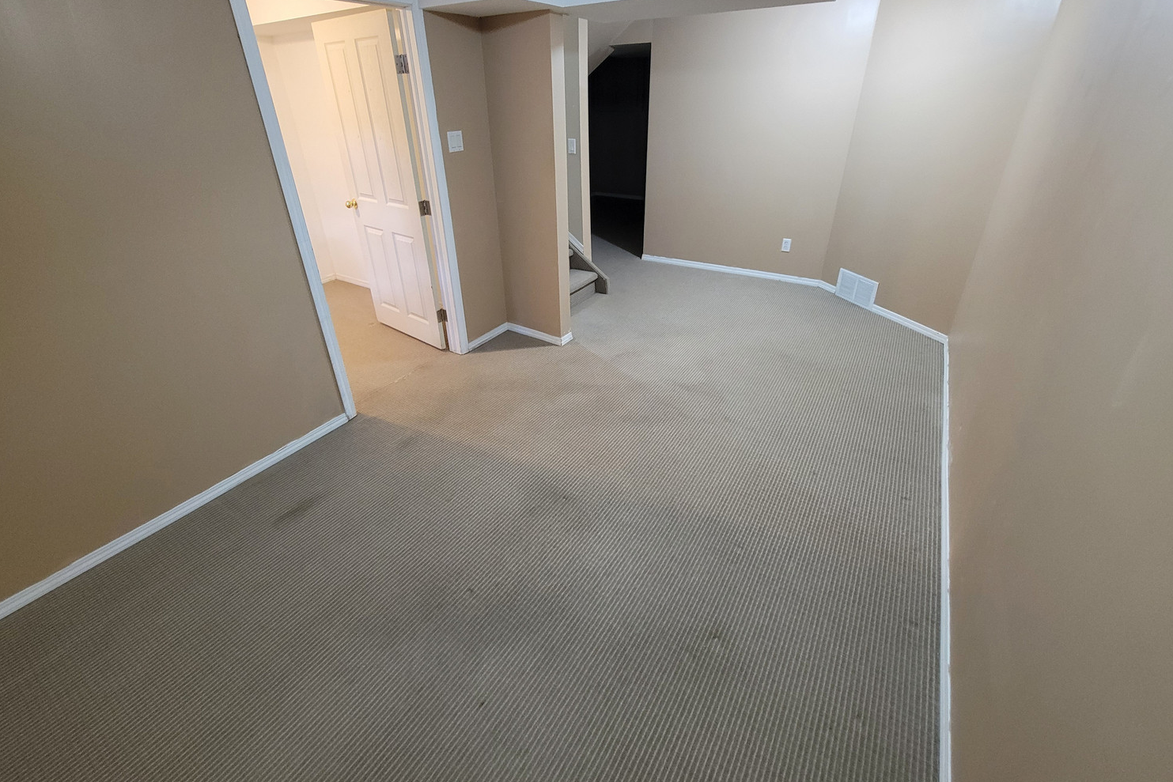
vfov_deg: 80.7
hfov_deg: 104.2
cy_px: 336
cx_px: 579
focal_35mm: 14
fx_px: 456
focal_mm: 2.2
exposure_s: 1/30
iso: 500
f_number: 2.2
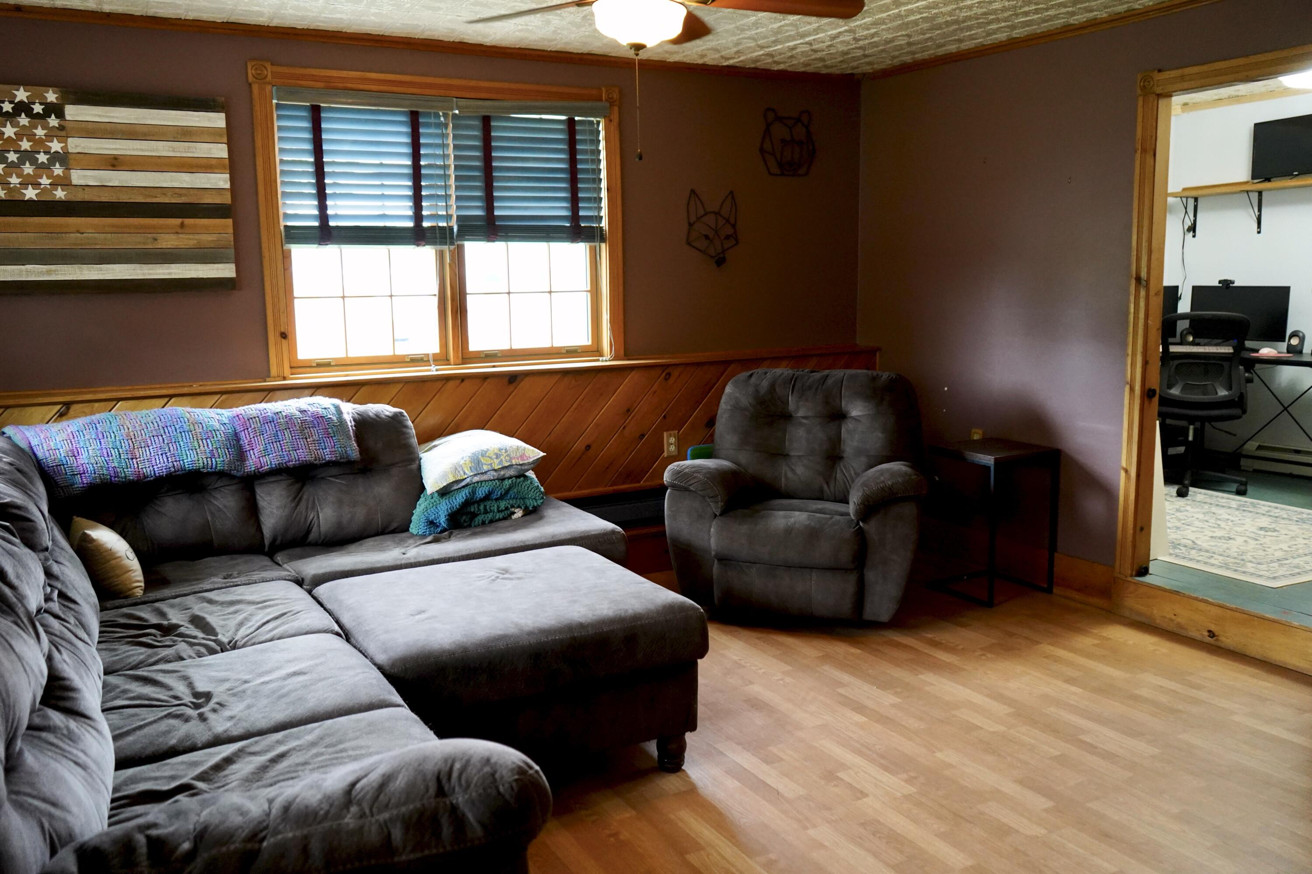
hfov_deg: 65.5
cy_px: 437
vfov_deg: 46.4
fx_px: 1020
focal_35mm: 28
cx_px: 656
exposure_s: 1/160
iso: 5000
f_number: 3.5
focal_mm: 28
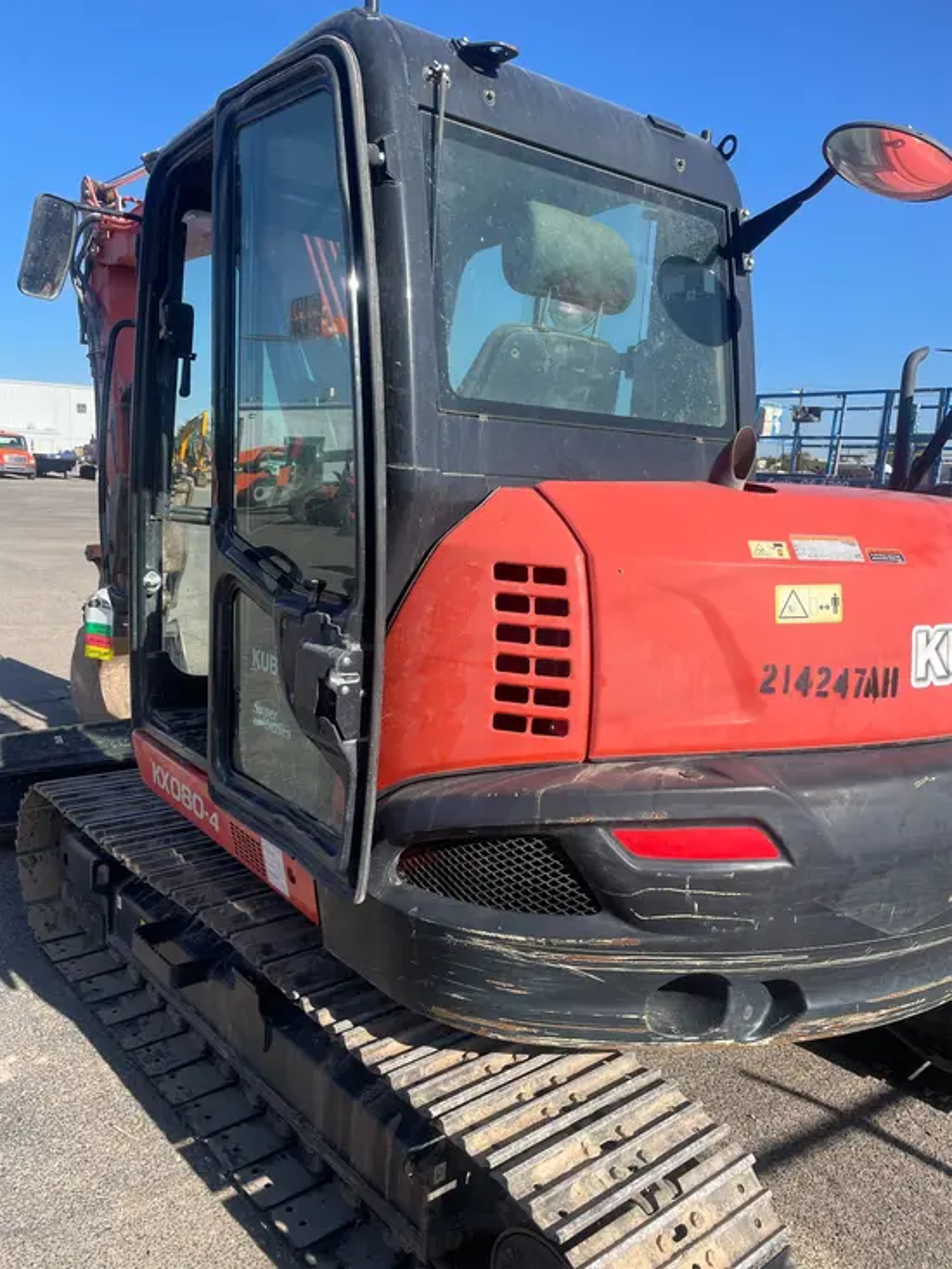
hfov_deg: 53.1
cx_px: 476
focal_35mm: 26
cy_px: 634
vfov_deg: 67.3
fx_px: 953
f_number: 1.6
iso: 32
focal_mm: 4.2
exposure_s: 1/2092
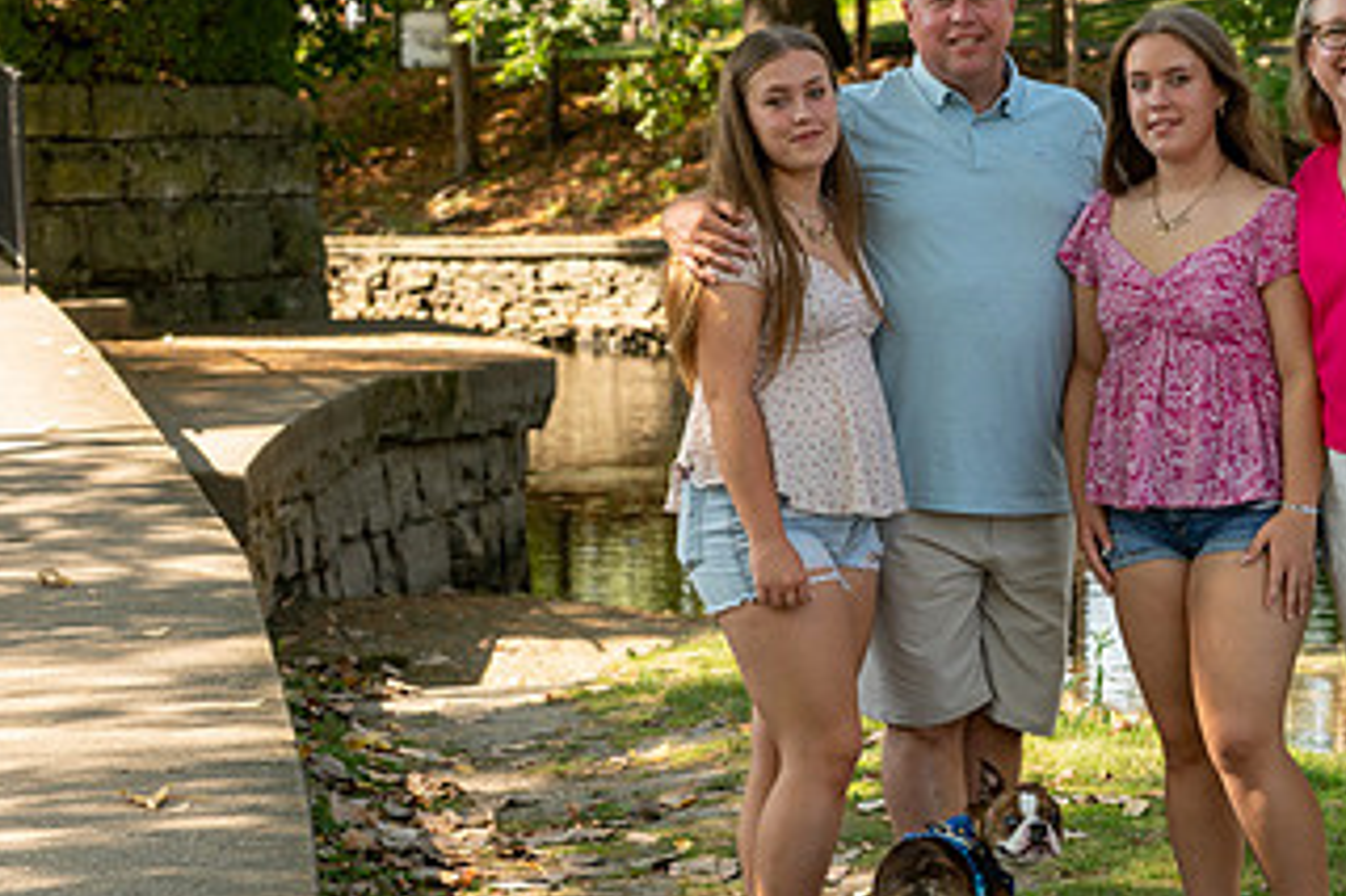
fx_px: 4746
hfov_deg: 16.0
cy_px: 442
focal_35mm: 127
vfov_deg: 10.8
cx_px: 1110
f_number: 5
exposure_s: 1/160
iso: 250
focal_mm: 70
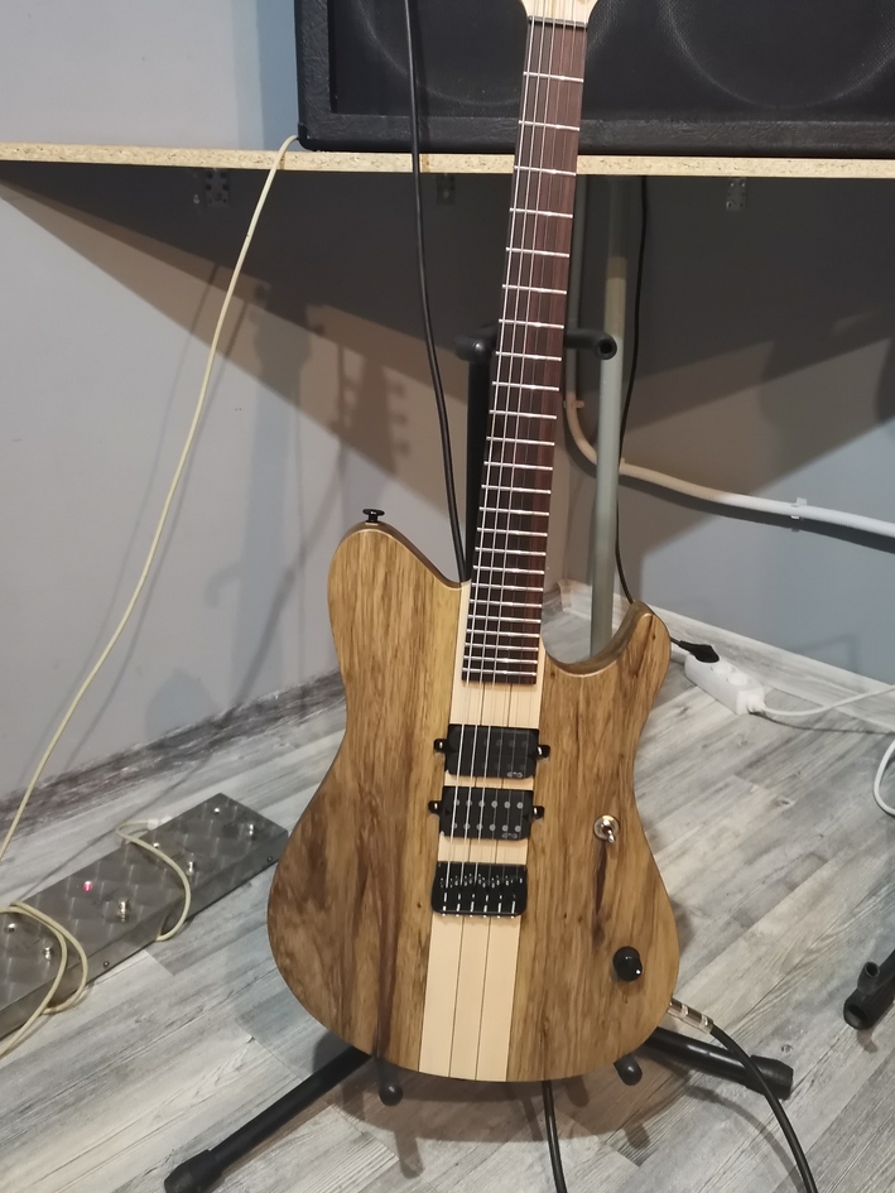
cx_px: 529
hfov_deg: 42.8
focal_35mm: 33
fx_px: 1137
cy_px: 472
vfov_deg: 54.9
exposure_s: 1/25
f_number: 1.8
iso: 1000
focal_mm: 4.75
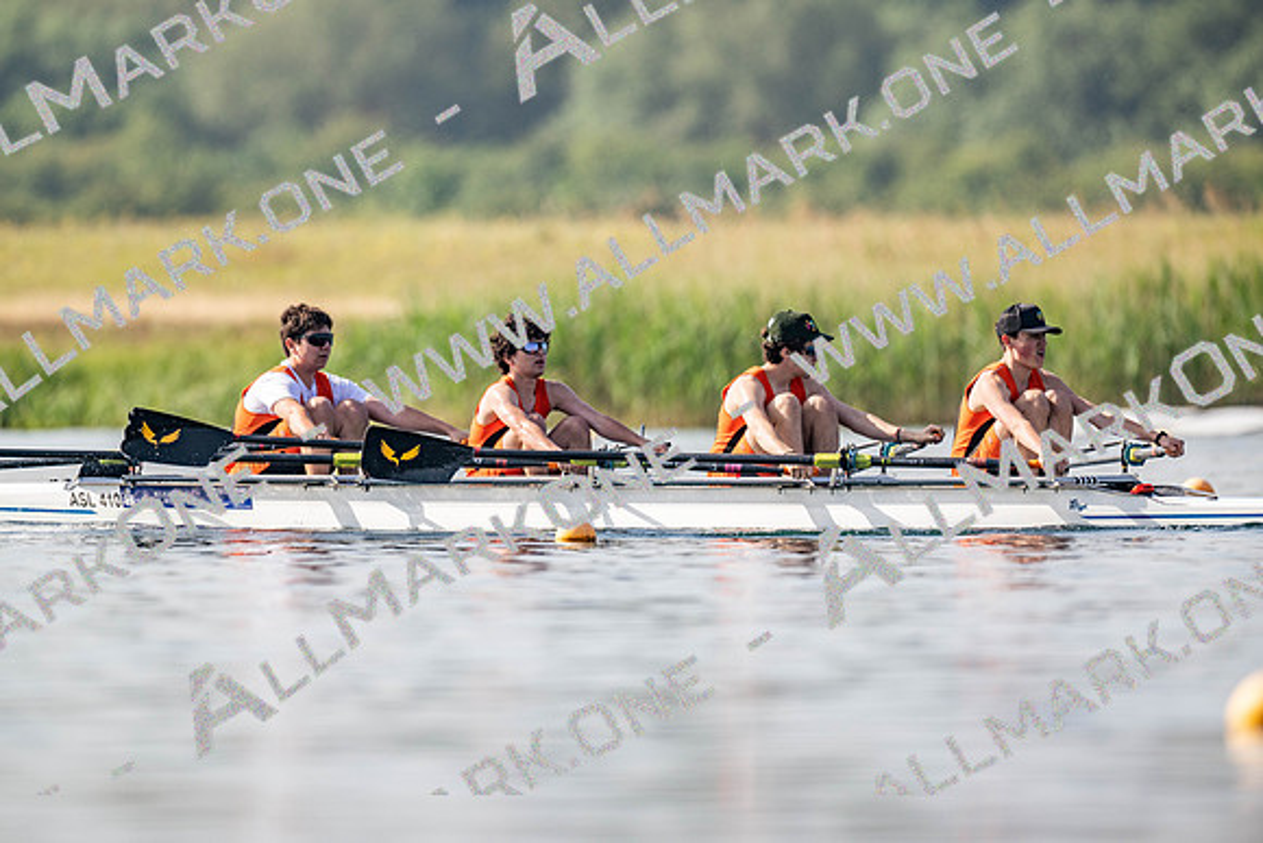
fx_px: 21054
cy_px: 422
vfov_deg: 2.3
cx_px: 632
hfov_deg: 3.4
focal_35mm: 600
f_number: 5
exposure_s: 1/2500
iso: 220
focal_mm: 600
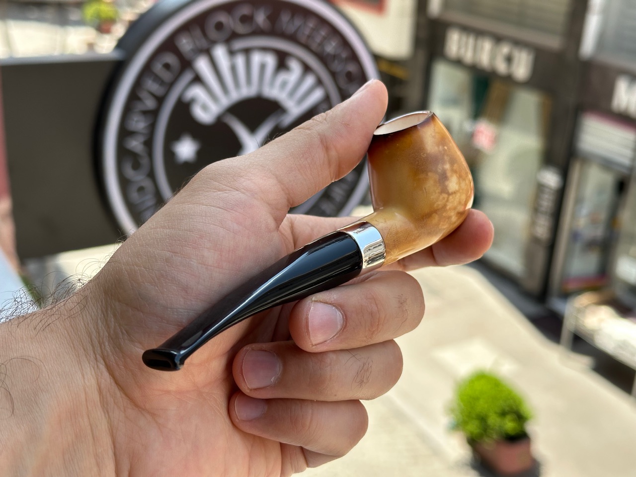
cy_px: 238
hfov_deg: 39.7
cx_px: 318
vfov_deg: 30.3
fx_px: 882
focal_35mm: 48
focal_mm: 6.86
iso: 64
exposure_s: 1/756
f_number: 1.78
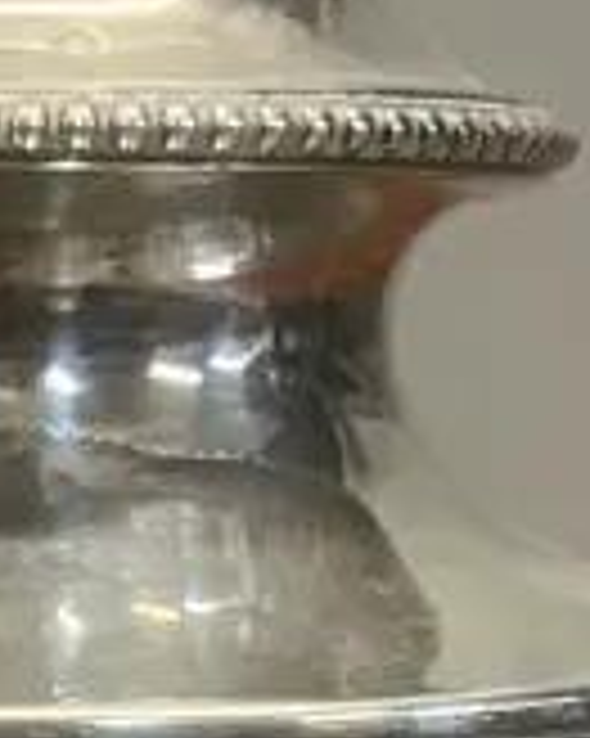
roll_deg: +0.6
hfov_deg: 9.0
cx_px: 131
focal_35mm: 171
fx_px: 3736
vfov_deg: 10.5
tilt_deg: -14.8
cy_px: 1422
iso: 250
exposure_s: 1/50
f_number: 1.8
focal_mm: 3.99
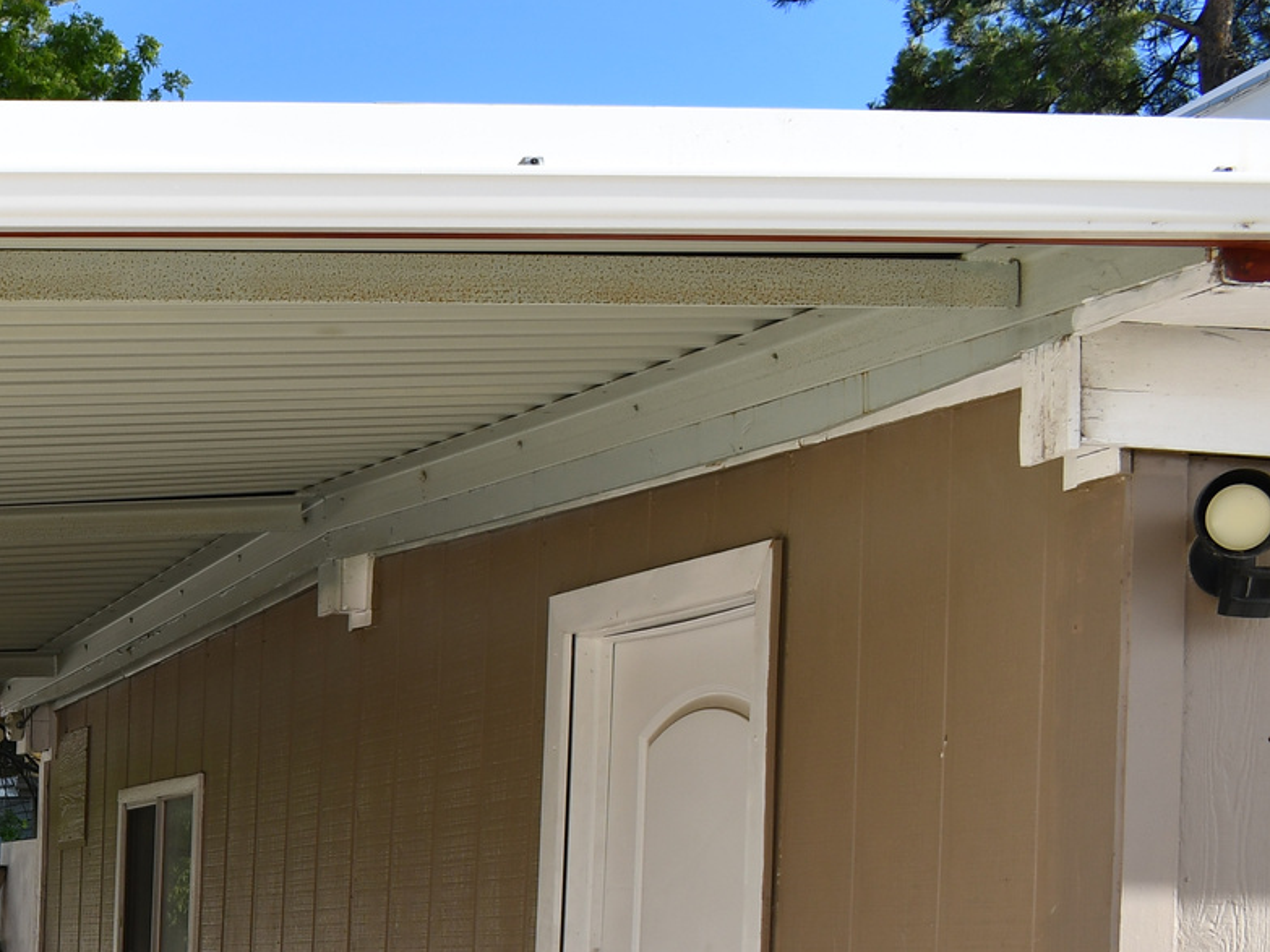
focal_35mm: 83
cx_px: -363
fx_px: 3045
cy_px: 984
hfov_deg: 21.4
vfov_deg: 17.3
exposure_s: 1/200
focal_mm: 22
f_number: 7.1
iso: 100
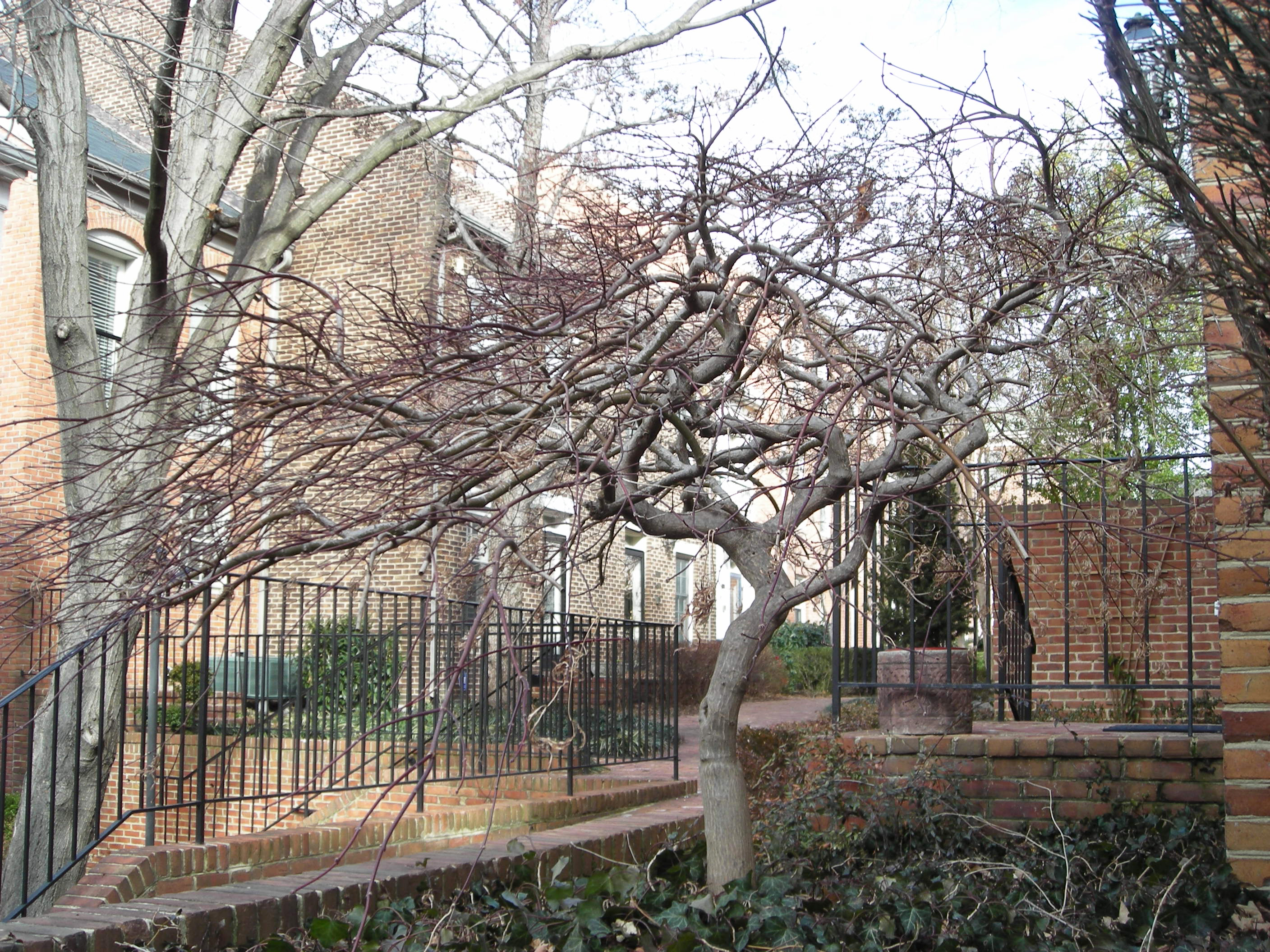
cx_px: 635
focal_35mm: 38
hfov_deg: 49.0
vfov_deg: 37.7
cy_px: 476
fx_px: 1394
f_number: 3.2
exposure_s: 1/113
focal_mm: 6.3
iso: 50
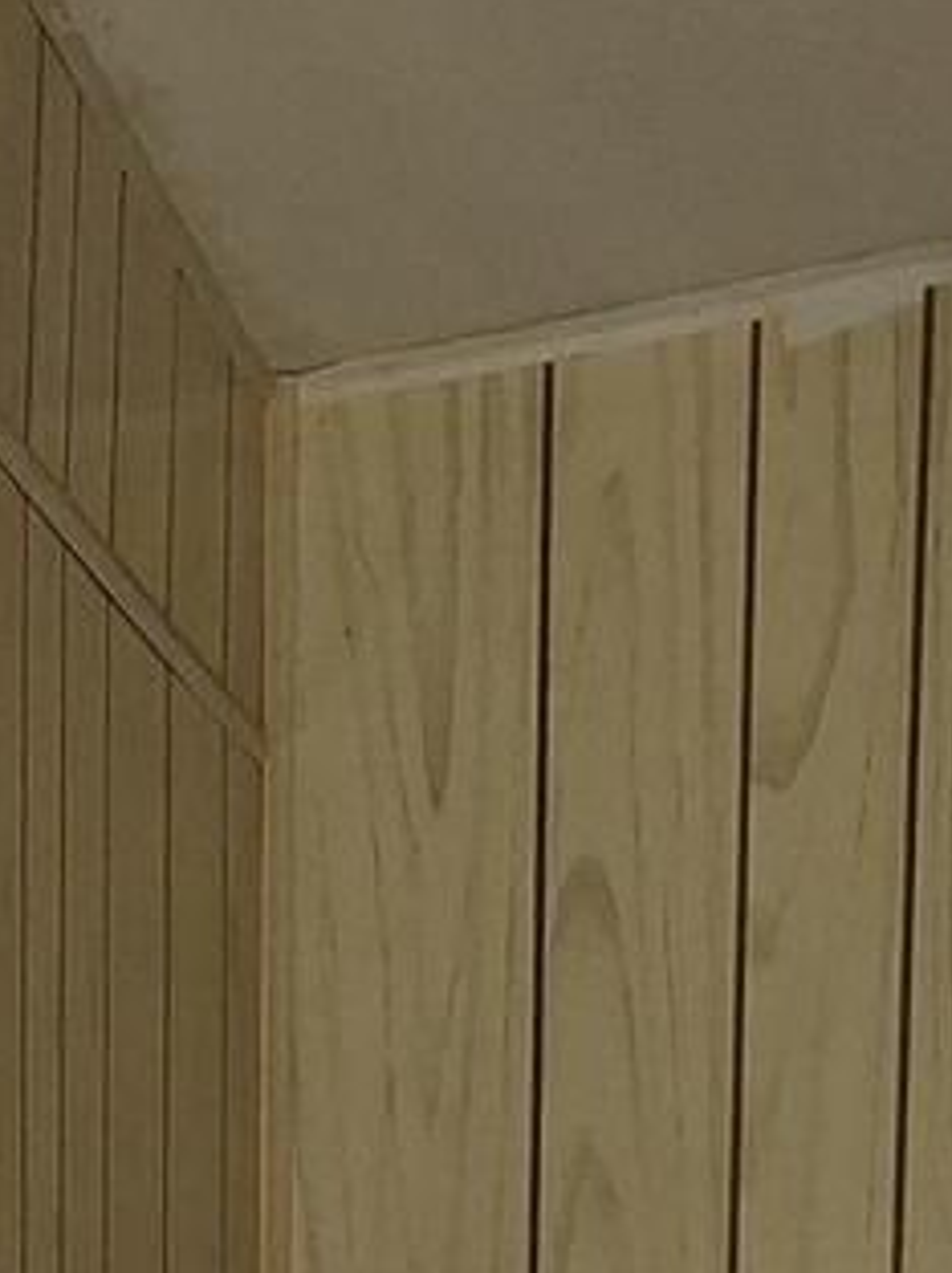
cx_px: -960
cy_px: 2904
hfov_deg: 11.7
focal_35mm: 113
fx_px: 4152
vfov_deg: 13.5
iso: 160
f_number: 1.8
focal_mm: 5.54
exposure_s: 1/40
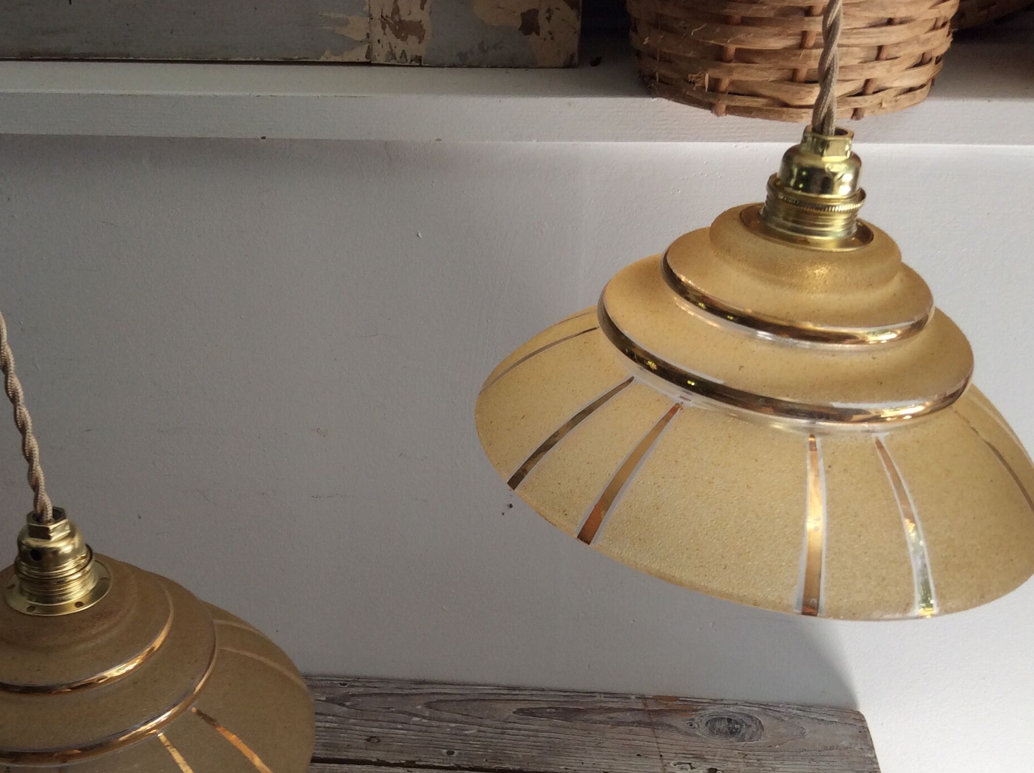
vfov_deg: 31.8
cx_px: 401
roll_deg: +3.4
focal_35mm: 45
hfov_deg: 41.9
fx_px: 1342
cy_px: 530
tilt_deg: -32.9
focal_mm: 3.3
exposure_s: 1/50
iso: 32
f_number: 2.4
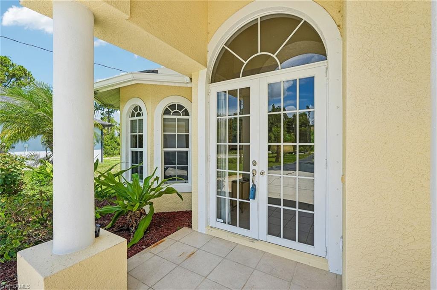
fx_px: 194
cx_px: 218
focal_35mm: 16
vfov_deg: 73.7
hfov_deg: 96.8
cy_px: 145
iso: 400
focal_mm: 16
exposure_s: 1/500
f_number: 8
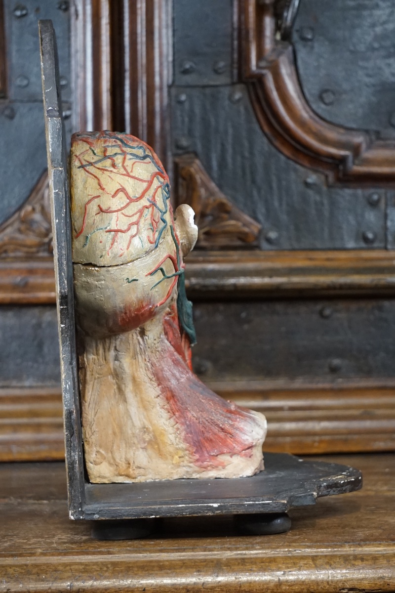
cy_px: 296
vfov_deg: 11.7
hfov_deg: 7.8
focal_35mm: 175
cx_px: 198
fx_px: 2880
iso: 2500
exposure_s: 1/200
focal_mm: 117
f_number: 5.6
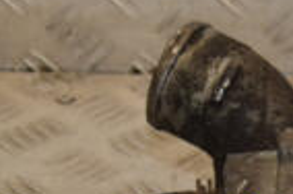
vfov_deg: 5.1
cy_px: 320
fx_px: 2168
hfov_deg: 7.6
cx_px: 466
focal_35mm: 267
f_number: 6.3
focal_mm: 42
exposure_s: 1/200
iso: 800
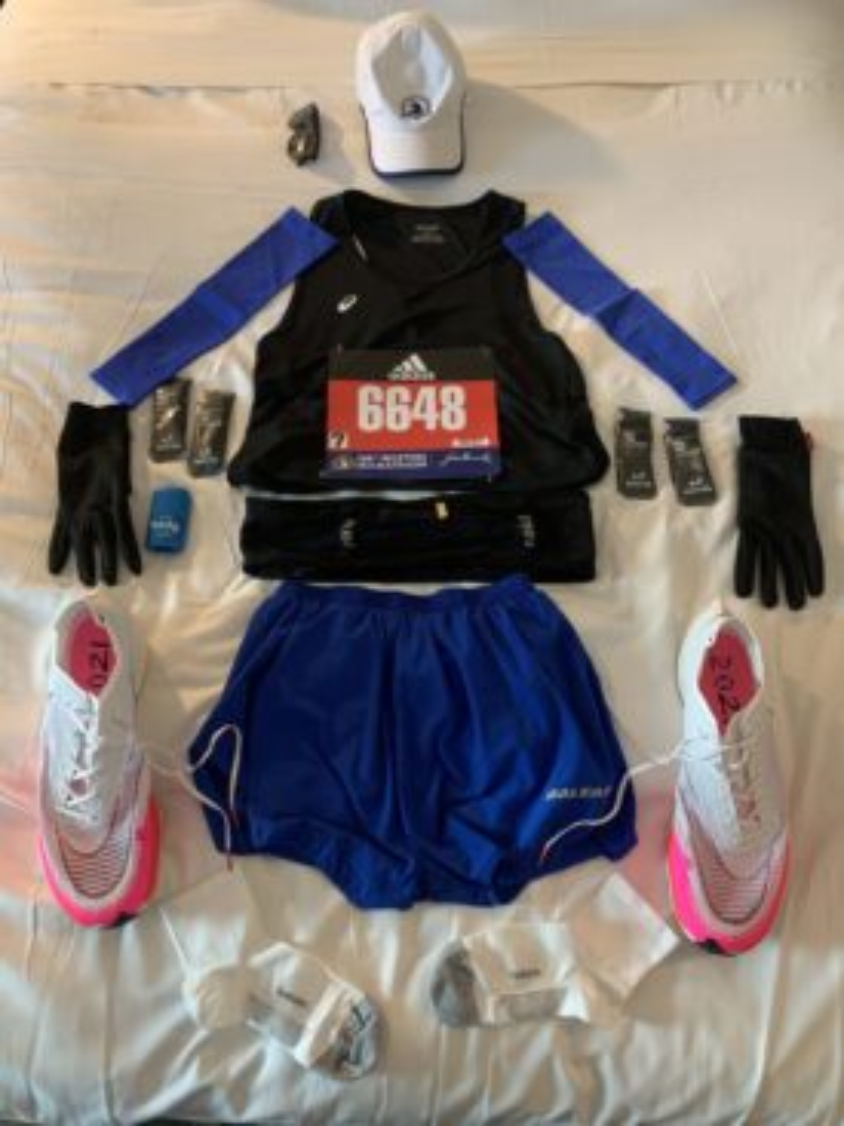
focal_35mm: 26
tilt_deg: -64.9
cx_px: 422
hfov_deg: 53.0
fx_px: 846
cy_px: 563
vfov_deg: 67.3
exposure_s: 1/40
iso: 320
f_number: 1.8
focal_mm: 4.25
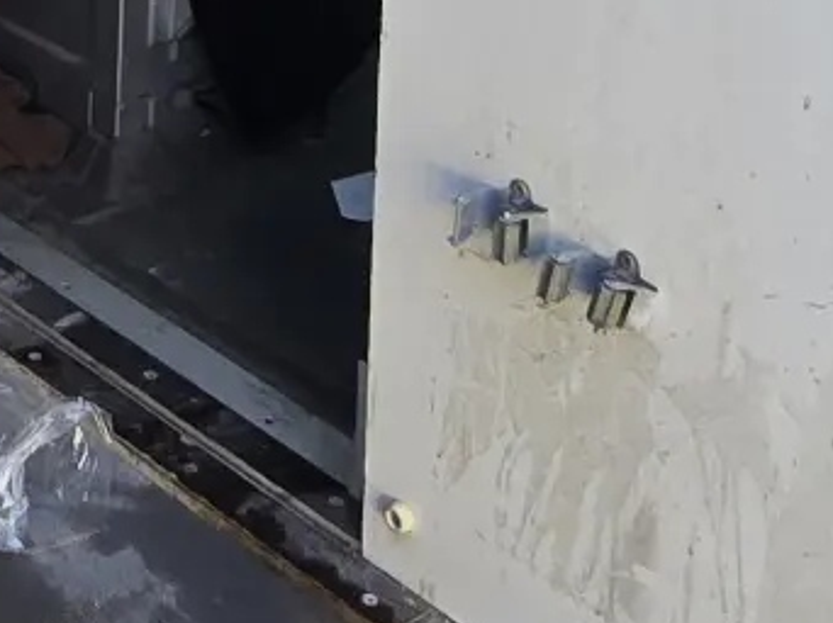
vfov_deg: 18.8
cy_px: -161
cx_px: 2
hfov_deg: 25.4
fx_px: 1755
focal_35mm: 73
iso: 50
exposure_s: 1/166
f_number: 2.2
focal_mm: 2.2
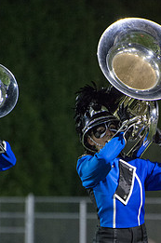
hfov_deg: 2.9
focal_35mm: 466
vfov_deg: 4.4
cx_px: 125
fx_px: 3138
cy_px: 208
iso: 11400
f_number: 5.6
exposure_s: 1/200
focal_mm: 270
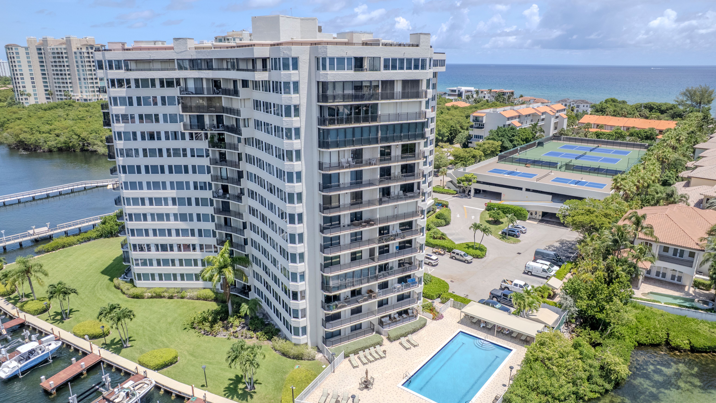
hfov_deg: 76.3
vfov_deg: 47.7
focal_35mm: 24
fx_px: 456
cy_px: 196
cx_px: 353
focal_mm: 8.38
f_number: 2.8
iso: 120
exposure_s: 1/2500
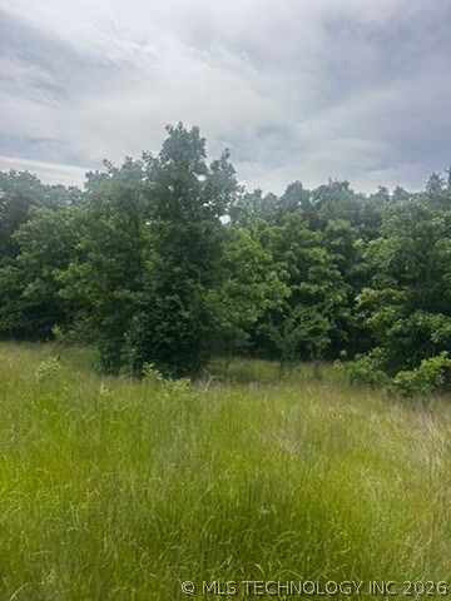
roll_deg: +0.9
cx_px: 226
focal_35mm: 24
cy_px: 300
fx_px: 417
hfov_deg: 56.8
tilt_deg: +7.7
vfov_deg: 71.6
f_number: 1.78
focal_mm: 6.86
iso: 80
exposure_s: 1/5000
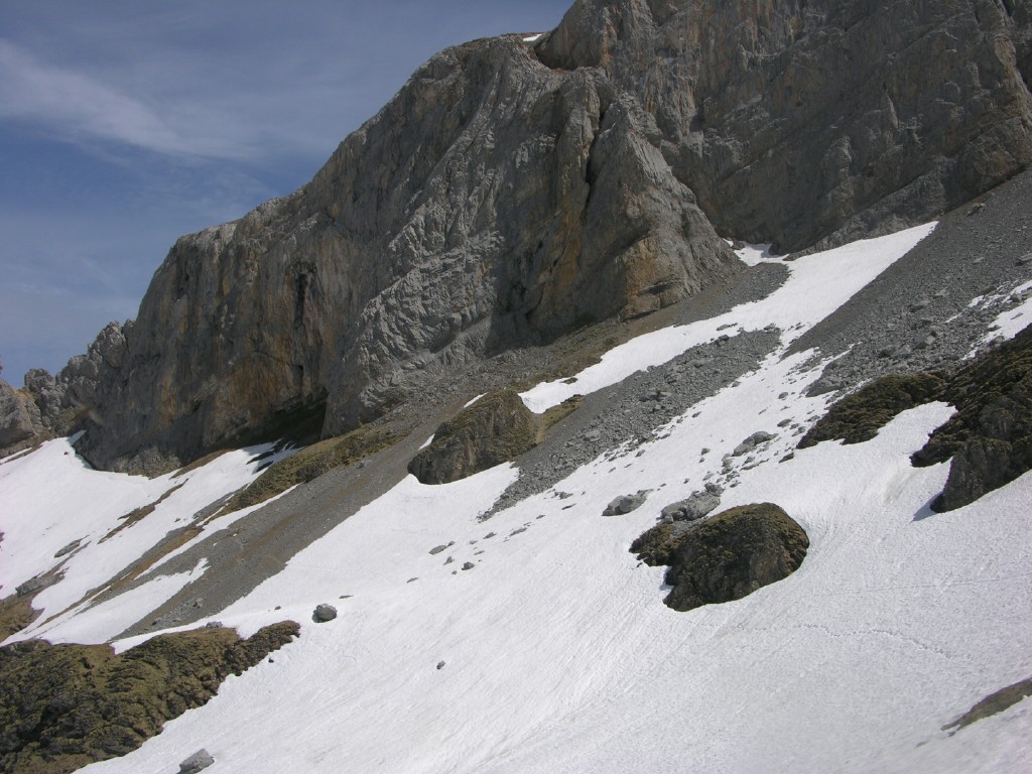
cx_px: 516
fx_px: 1043
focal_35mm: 35
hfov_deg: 52.6
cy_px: 387
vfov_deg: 40.7
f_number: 8
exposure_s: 1/321
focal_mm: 8.9
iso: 50
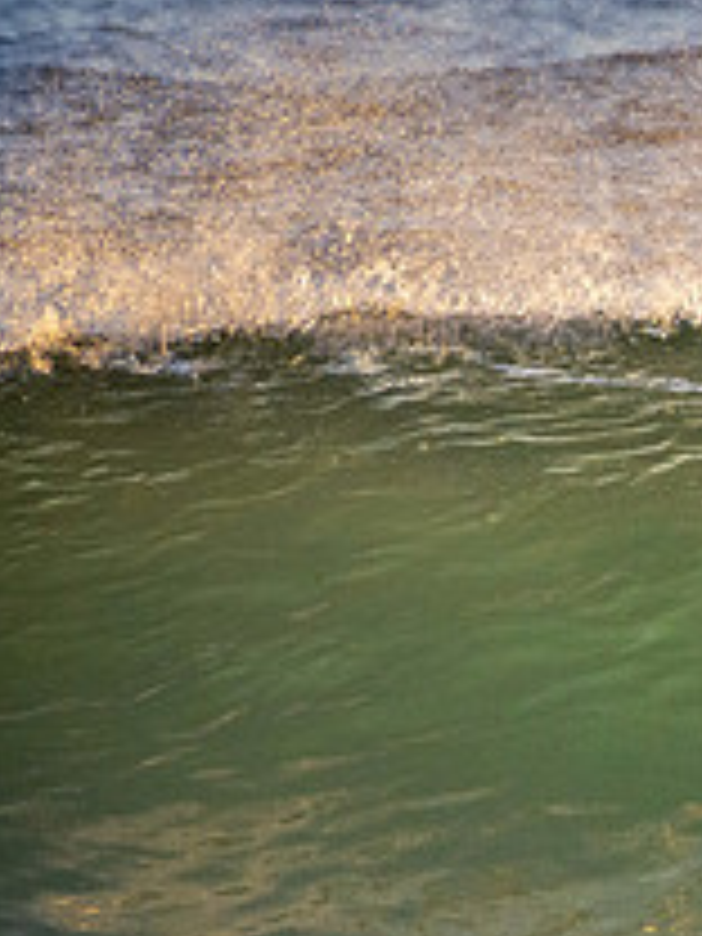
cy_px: 830
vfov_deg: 1.0
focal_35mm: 2016
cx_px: 1260
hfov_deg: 0.7
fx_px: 54512
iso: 1100
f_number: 5.6
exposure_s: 1/2000
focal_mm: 500
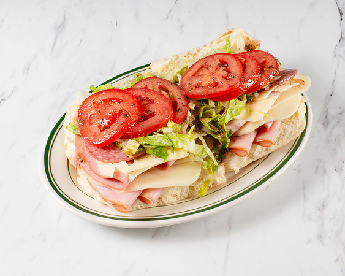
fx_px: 586
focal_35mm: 57
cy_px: 141
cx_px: 184
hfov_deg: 32.8
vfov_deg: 26.5
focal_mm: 50
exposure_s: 1/200
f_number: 13
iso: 200
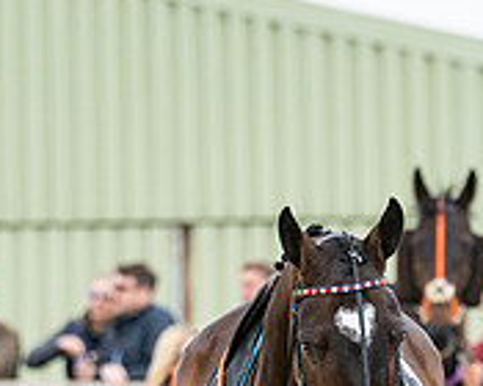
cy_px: 438
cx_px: 449
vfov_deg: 1.8
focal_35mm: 852
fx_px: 12179
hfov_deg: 2.3
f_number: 4
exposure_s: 1/2000
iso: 400
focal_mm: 200
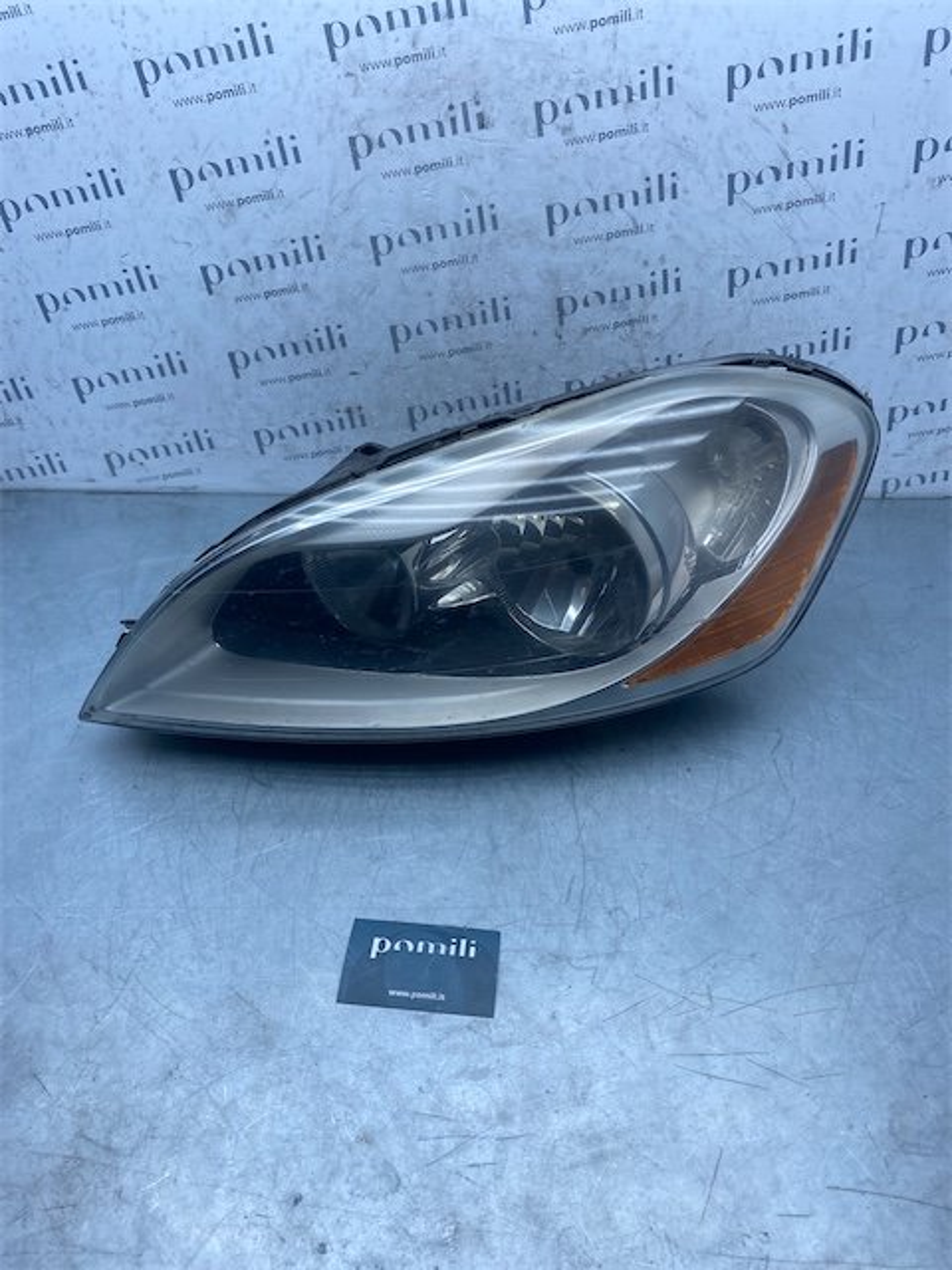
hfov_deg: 53.1
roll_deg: -1.9
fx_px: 953
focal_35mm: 26
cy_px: 635
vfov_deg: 67.3
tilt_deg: -39.5
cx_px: 476
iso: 32
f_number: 1.8
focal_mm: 4.25
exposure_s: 1/965
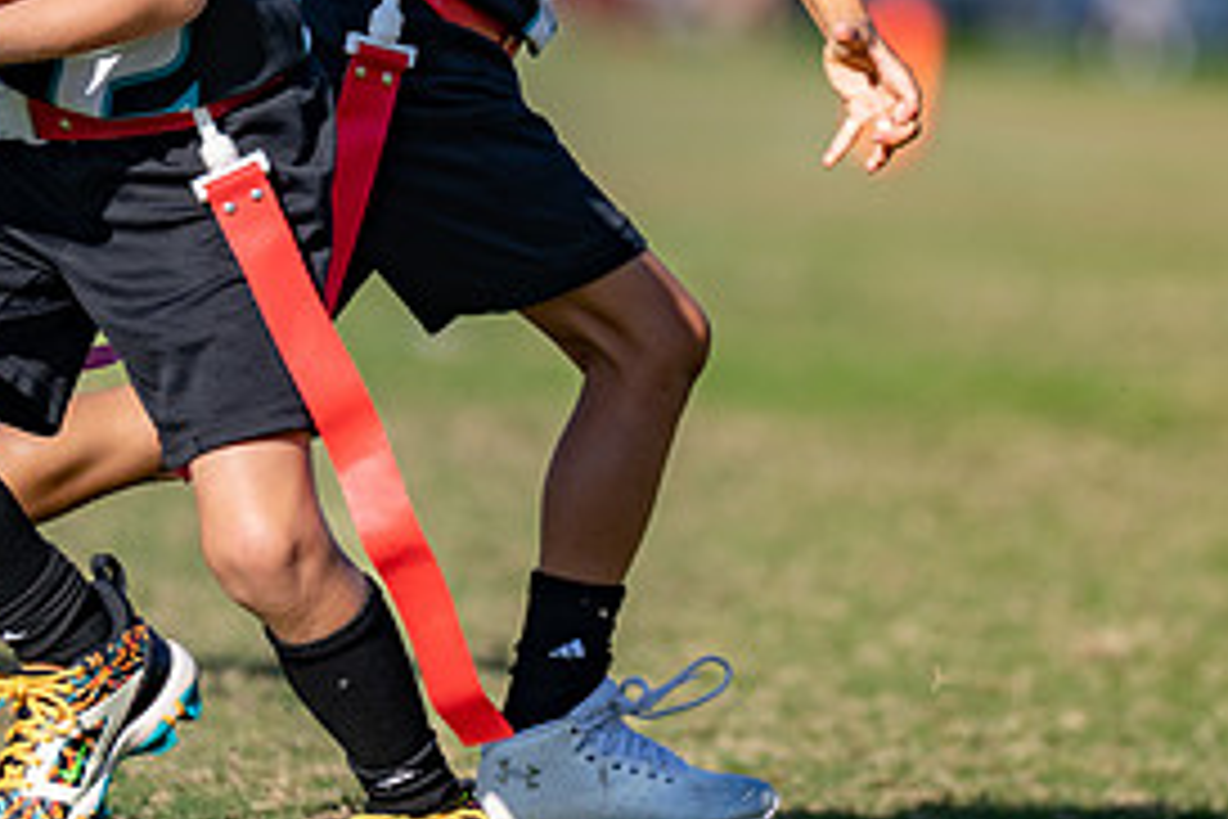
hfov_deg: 4.1
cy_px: 75
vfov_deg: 2.7
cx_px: 762
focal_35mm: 502
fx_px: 17122
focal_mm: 200
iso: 100
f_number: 2.8
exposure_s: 1/2000
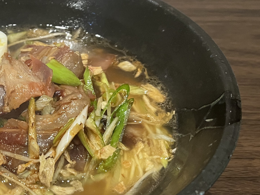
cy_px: 124
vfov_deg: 25.6
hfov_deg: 32.3
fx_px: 428
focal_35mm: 57
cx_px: 31
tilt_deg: -48.0
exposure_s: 1/40
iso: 640
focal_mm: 5.1
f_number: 1.6
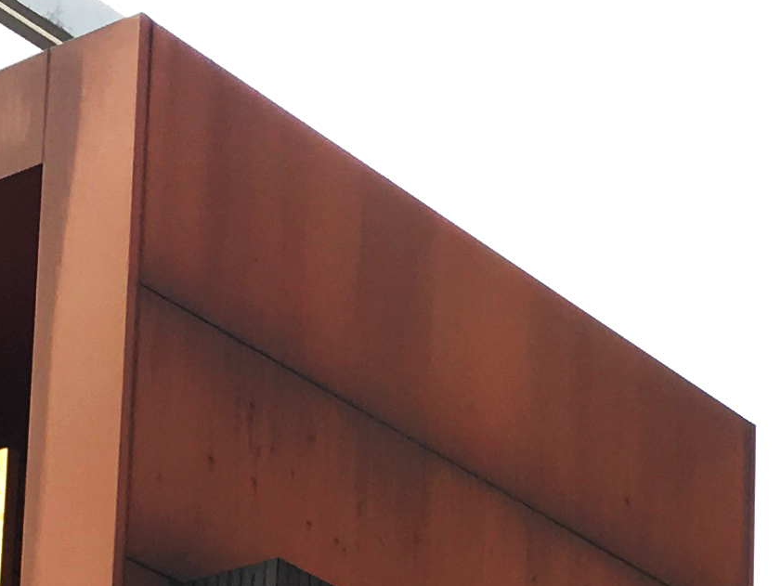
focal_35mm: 139
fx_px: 3137
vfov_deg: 9.9
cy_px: 1192
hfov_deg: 14.1
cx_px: 679
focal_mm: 4.15
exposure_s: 1/625
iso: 25
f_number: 2.2
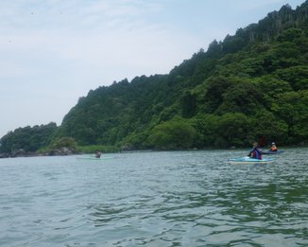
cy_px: 124
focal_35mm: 65
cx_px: 150
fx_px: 593
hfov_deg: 29.1
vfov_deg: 23.5
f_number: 4.6
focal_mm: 11.1
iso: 50
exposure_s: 1/250
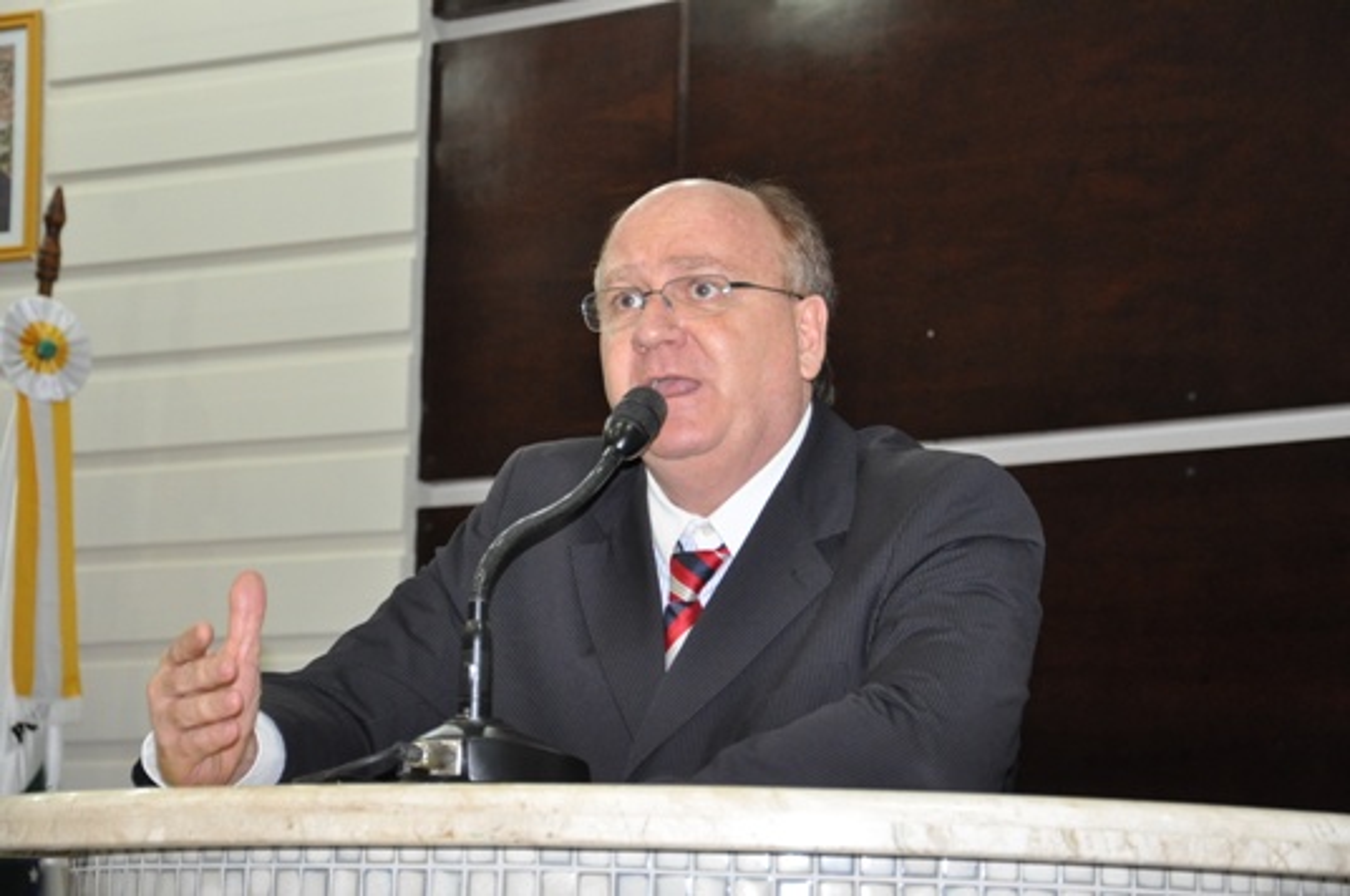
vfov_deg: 15.7
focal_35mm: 87
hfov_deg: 23.4
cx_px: 675
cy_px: 448
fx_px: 3259
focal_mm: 58
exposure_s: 1/60
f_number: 5
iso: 2000
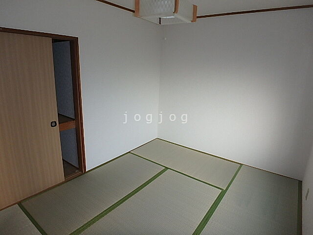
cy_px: 118
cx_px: 156
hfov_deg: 79.0
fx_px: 190
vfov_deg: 63.4
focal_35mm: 21
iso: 125
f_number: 3.5
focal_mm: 3.7
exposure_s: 1/80
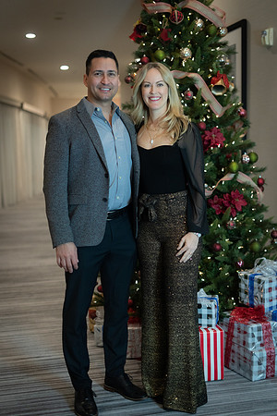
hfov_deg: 27.0
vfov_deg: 39.6
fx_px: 577
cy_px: 208
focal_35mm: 50
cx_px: 138
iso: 1600
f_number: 1.8
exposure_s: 1/320
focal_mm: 50
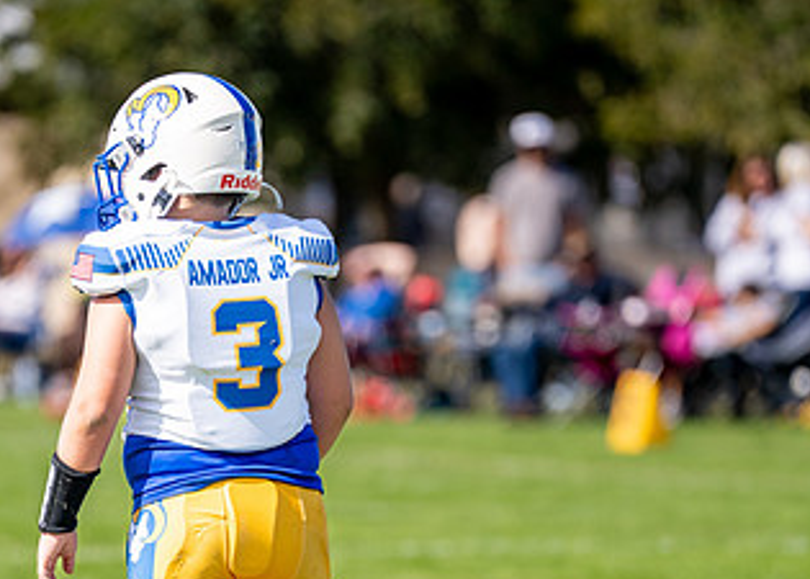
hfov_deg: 4.0
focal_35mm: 498
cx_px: 248
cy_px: 457
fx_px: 11456
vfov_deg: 2.9
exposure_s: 1/2500
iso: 125
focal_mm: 200
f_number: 2.8
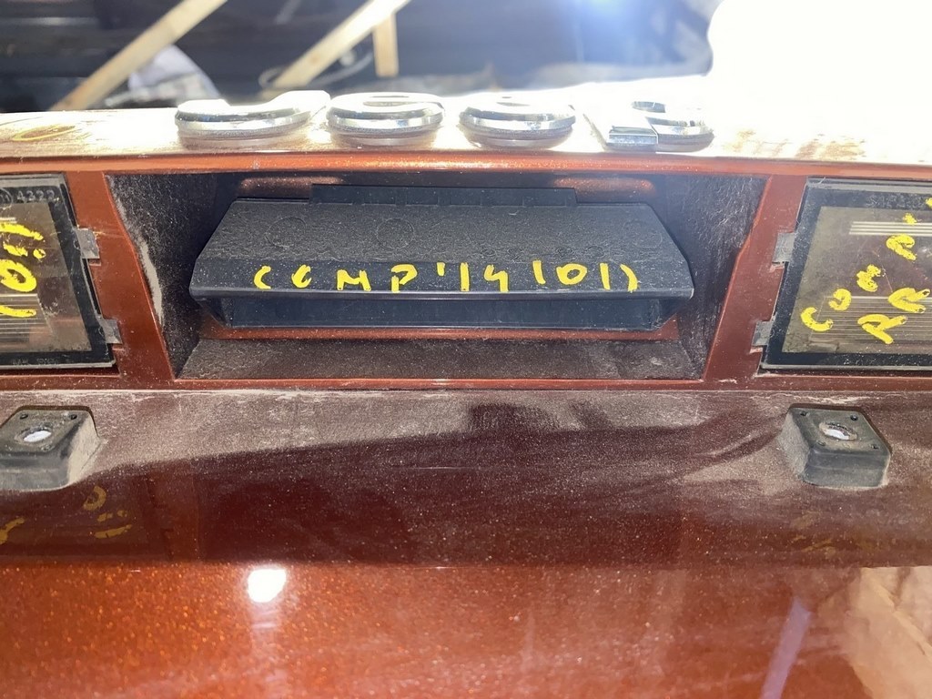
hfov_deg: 67.3
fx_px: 700
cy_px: 350
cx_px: 466
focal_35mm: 26
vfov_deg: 53.1
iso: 80
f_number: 1.8
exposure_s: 1/17
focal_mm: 4.25
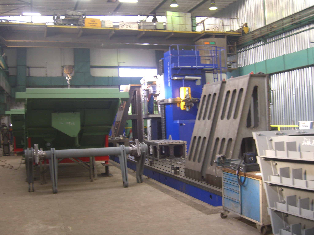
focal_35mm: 38
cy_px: 118
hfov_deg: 49.0
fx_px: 345
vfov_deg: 37.7
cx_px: 157
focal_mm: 7.9
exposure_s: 1/13
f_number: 2.8
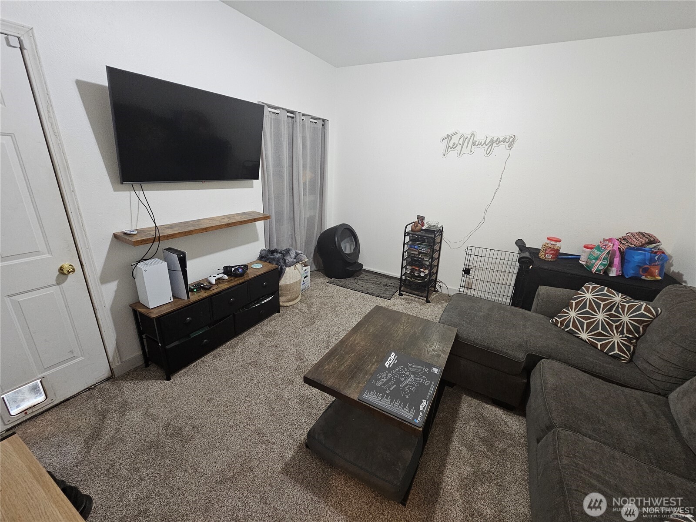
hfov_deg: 106.2
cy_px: 261
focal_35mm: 13
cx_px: 348
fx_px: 261
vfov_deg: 89.9
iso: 400
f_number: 2.2
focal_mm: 2.2
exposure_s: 1/30
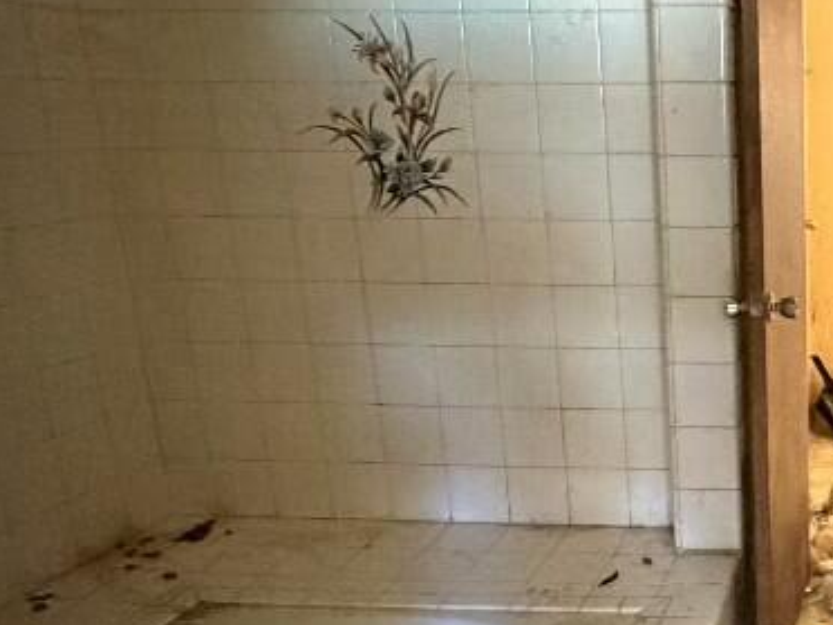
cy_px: 394
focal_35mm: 43
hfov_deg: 37.9
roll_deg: -1.2
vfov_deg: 33.4
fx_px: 1035
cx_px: 873
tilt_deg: -15.1
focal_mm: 2.22
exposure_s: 1/49
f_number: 2.2
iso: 1250
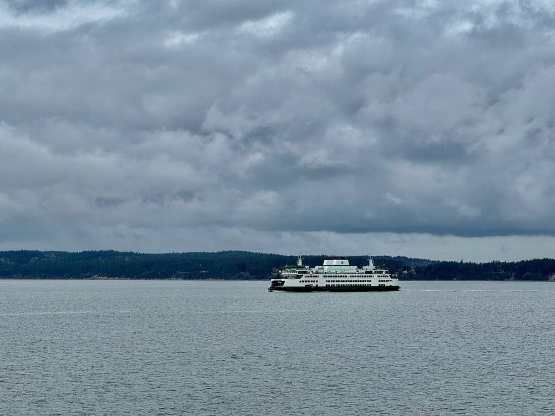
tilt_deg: +1.1
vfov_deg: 19.1
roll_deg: -1.5
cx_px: 278
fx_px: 1235
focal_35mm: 77
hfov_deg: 25.3
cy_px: 208
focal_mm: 9
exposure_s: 1/853
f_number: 2.8
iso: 25
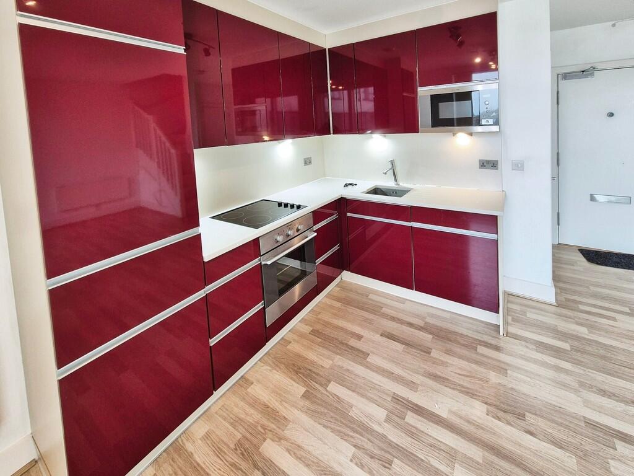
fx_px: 238
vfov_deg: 89.9
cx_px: 317
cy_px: 238
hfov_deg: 106.2
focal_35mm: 13
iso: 80
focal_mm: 2.2
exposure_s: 1/50
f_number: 2.2
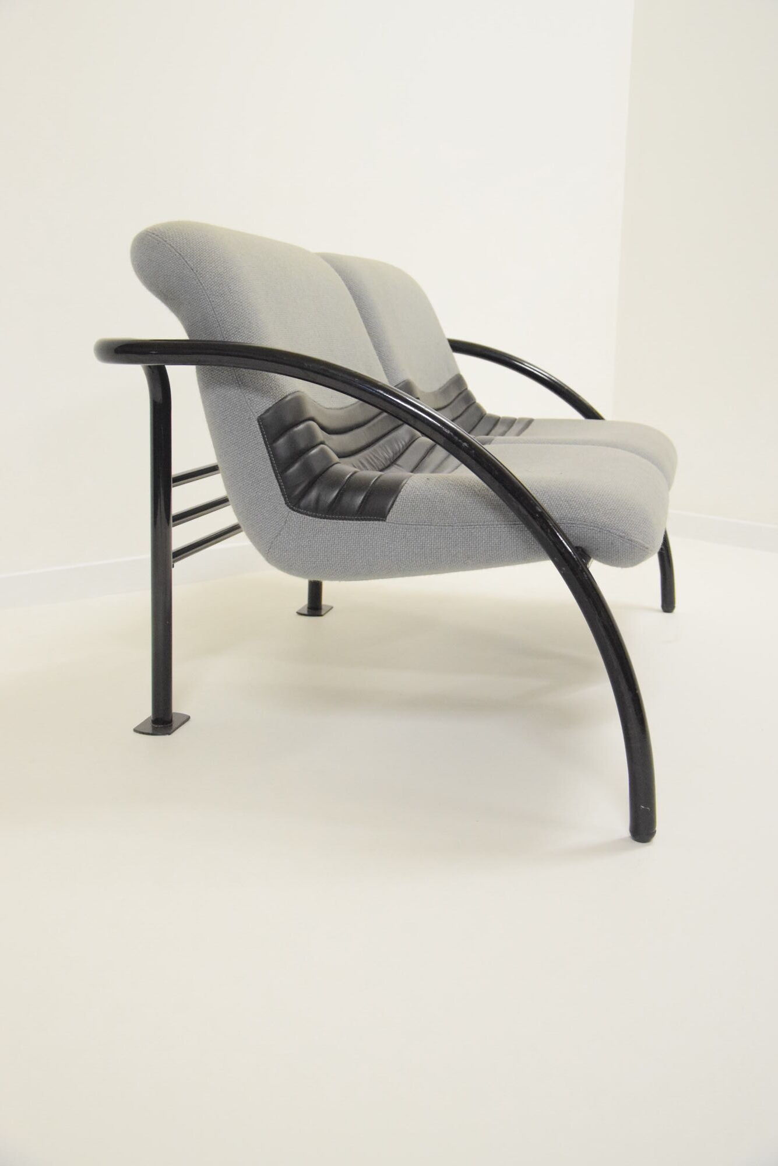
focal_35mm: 38
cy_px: 583
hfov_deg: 35.5
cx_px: 389
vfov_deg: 51.3
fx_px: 1214
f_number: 4
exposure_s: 1/60
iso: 3200
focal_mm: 25
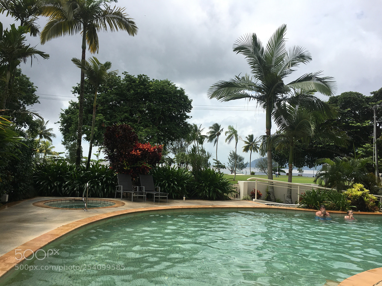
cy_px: 143
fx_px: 320
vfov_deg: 48.2
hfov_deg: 61.7
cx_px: 191
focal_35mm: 29
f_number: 2.2
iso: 25
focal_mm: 4.15
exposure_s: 1/2747
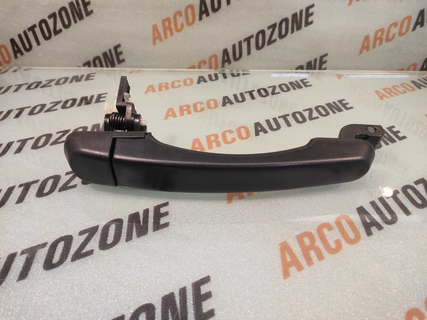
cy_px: 160
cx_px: 214
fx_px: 210
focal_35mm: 17
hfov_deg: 91.1
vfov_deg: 74.7
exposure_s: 1/50
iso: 298
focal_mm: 4.74
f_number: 1.79
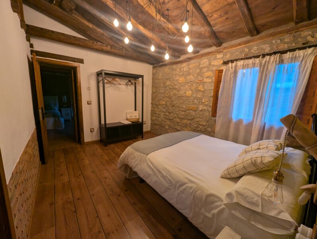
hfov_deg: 106.1
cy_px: 120
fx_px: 119
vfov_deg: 90.1
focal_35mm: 13
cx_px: 158
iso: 89
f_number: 2.2
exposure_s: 1/33.3
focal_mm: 1.95
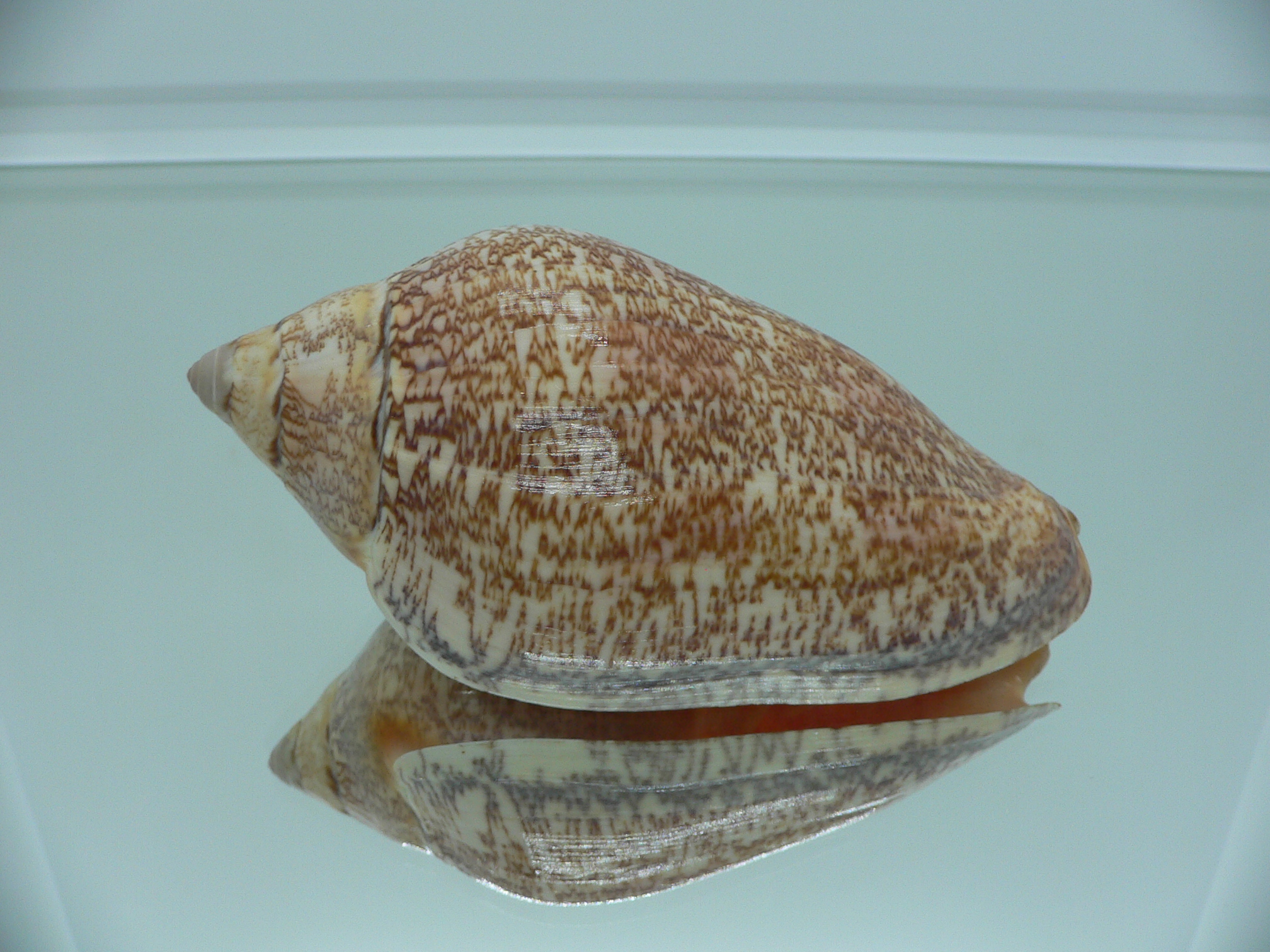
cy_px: 476
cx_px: 635
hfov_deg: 52.6
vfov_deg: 40.7
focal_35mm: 35
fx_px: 1284
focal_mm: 4.6
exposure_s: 1/60
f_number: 2.8
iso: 80
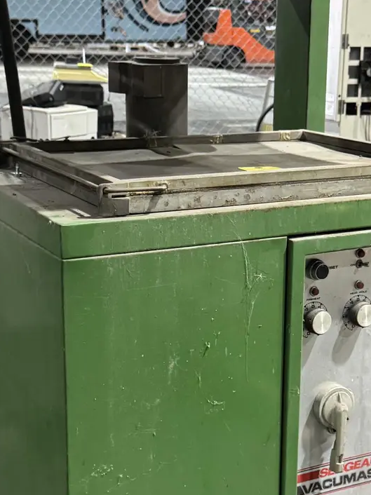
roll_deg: -1.0
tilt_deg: -13.8
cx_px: 231
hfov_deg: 21.6
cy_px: 279
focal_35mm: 68
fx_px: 972
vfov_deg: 28.5
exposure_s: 1/60
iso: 500
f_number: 1.78
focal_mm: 6.76
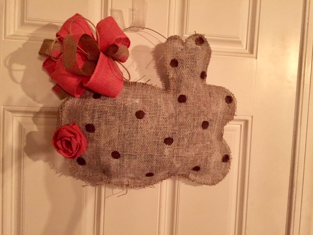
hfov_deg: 61.7
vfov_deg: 48.2
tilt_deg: -4.2
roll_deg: -3.9
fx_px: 262
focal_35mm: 29
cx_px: 156
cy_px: 118
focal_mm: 4.15
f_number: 2.2
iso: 400
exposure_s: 1/15
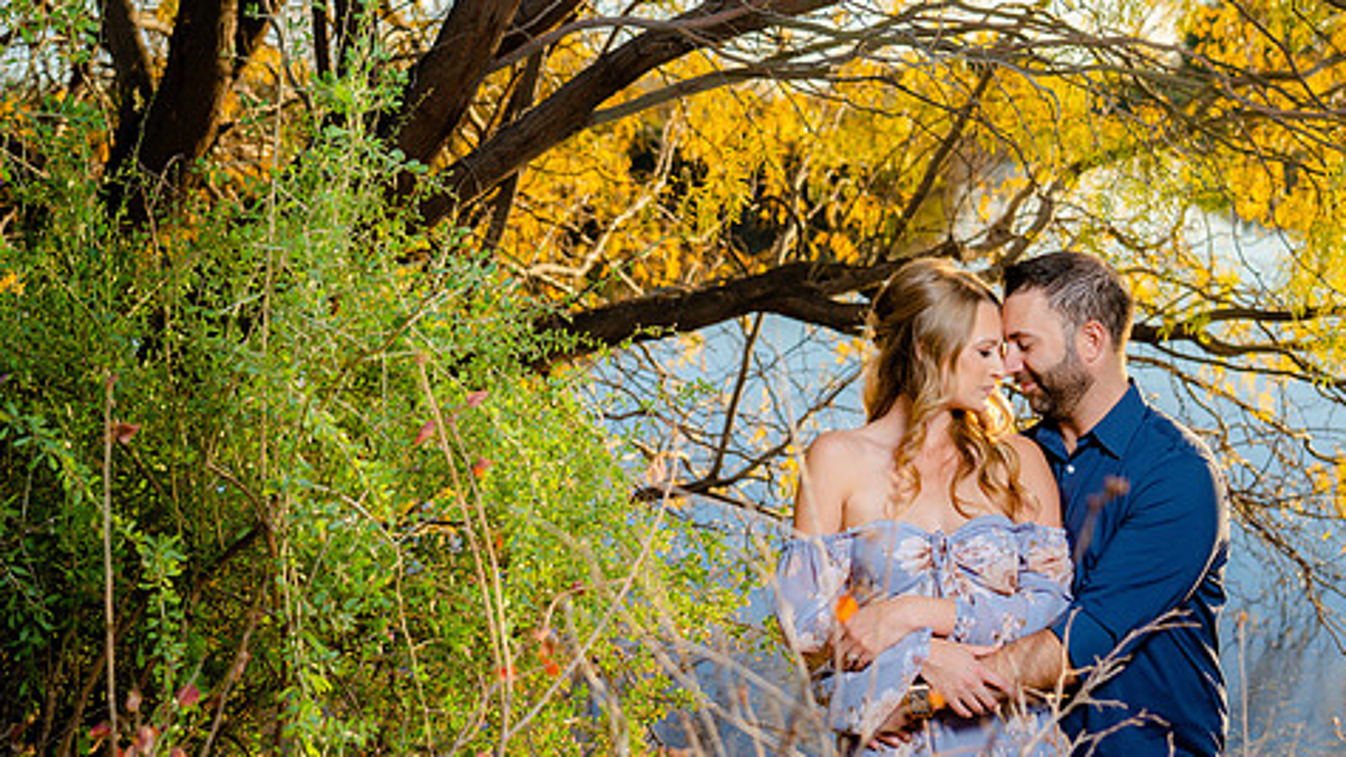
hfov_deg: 37.8
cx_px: 723
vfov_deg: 21.7
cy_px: 251
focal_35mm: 55
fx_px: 1963
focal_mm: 43
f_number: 4
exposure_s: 1/250
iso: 50
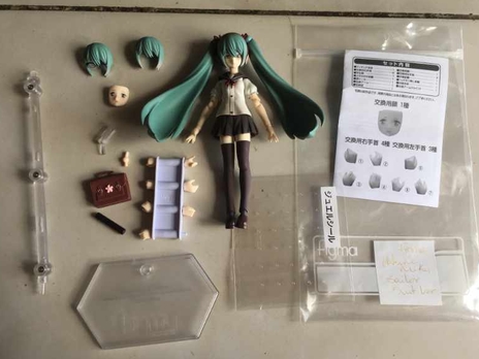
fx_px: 415
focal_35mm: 30
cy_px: 180
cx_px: 240
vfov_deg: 46.8
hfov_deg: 60.0
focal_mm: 4.2
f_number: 2.2
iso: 32
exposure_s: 1/120
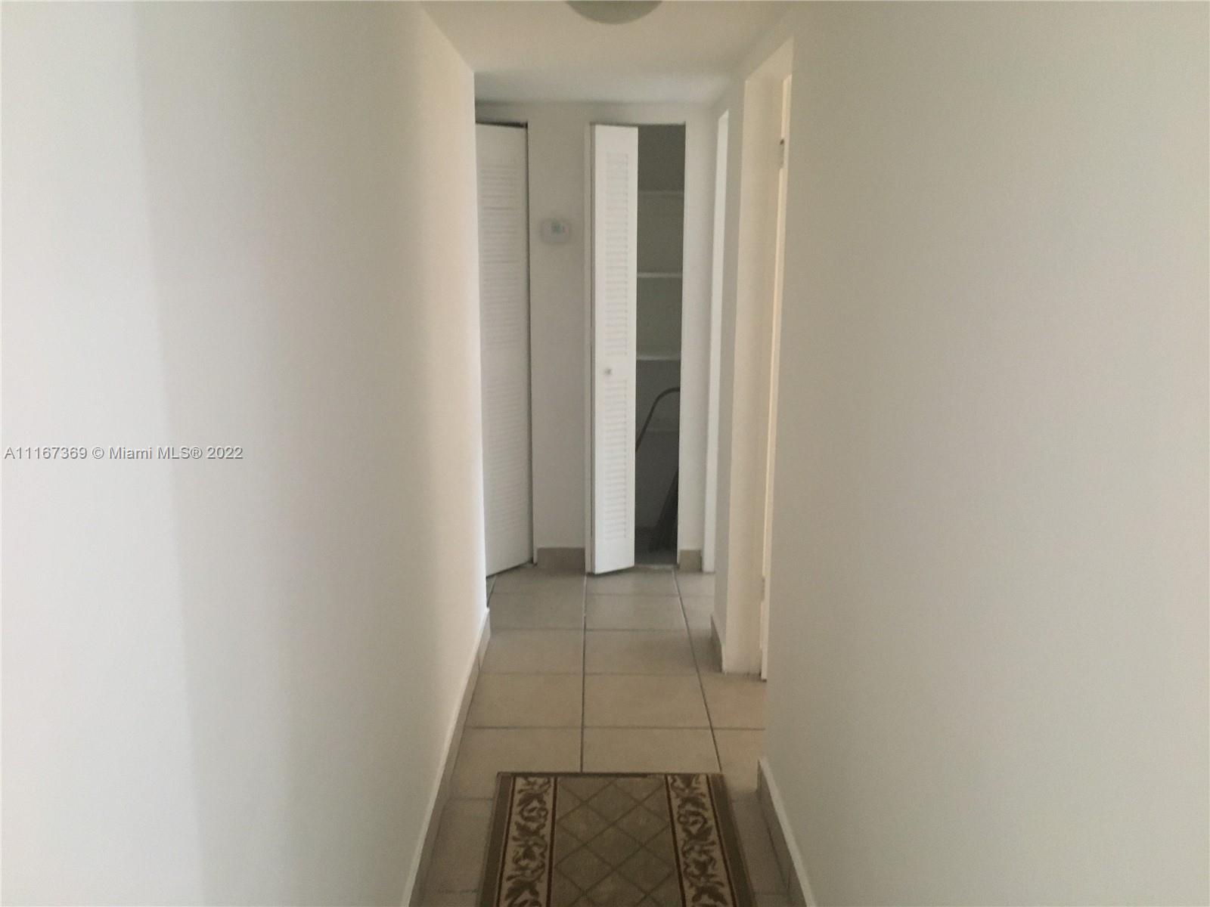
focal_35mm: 29
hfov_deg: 61.7
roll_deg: +0.4
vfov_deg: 48.2
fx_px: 1014
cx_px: 605
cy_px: 454
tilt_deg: -8.9
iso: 200
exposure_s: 1/15
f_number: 2.2
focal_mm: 4.15
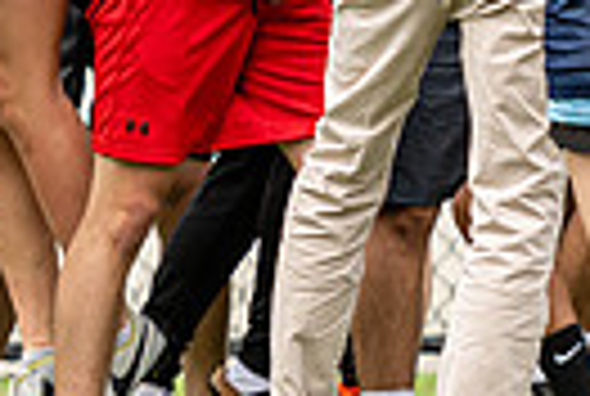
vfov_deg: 1.2
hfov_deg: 1.8
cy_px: -282
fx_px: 18726
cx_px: 651
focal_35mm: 1140
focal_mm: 165
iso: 180
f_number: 2.8
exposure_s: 1/1600
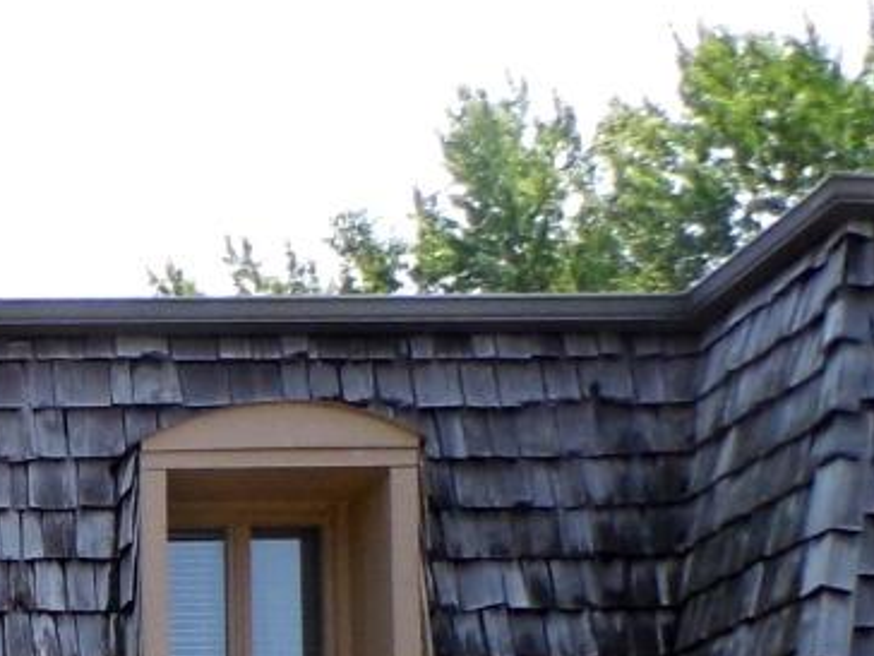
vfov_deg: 13.0
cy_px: 1183
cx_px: -617
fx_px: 2601
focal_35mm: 103
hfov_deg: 16.5
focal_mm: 4.46
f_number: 3.1
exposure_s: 1/583
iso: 100
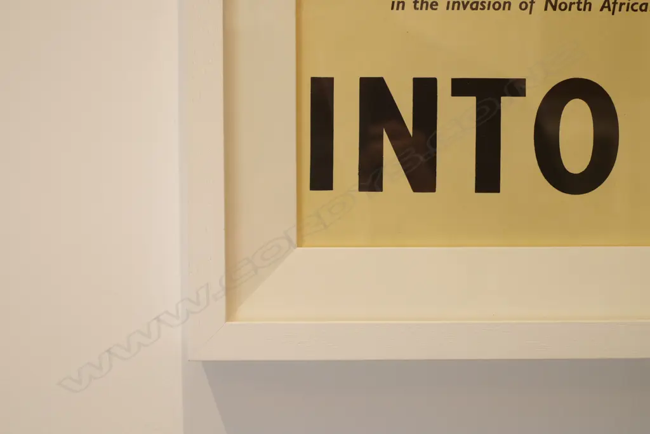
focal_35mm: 53
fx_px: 957
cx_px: 325
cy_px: 217
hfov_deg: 37.5
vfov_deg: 25.5
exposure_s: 1/100
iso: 640
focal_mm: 35
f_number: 4
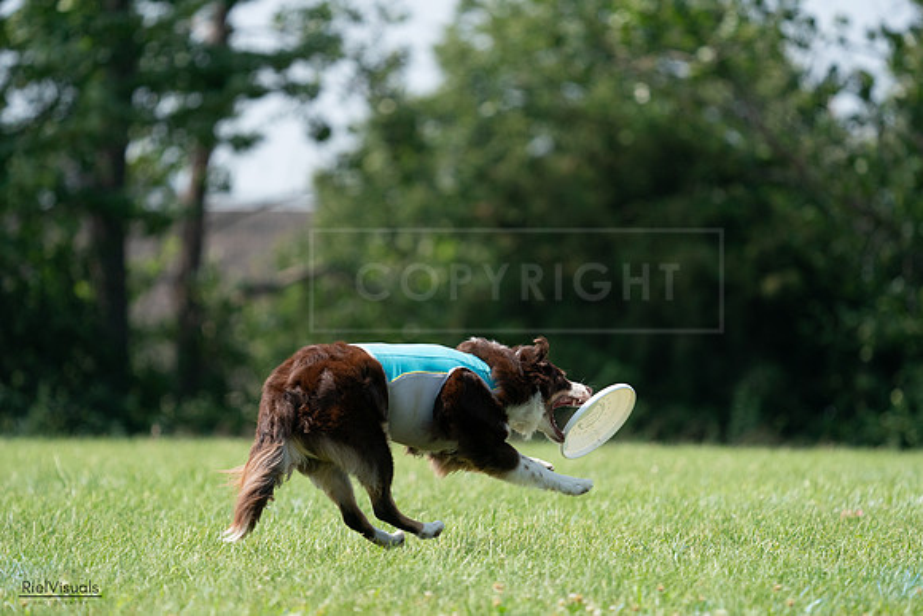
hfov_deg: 5.6
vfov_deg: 3.7
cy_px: 308
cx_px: 462
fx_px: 9437
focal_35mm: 368
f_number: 6.3
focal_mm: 368
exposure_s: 1/4000
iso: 1600
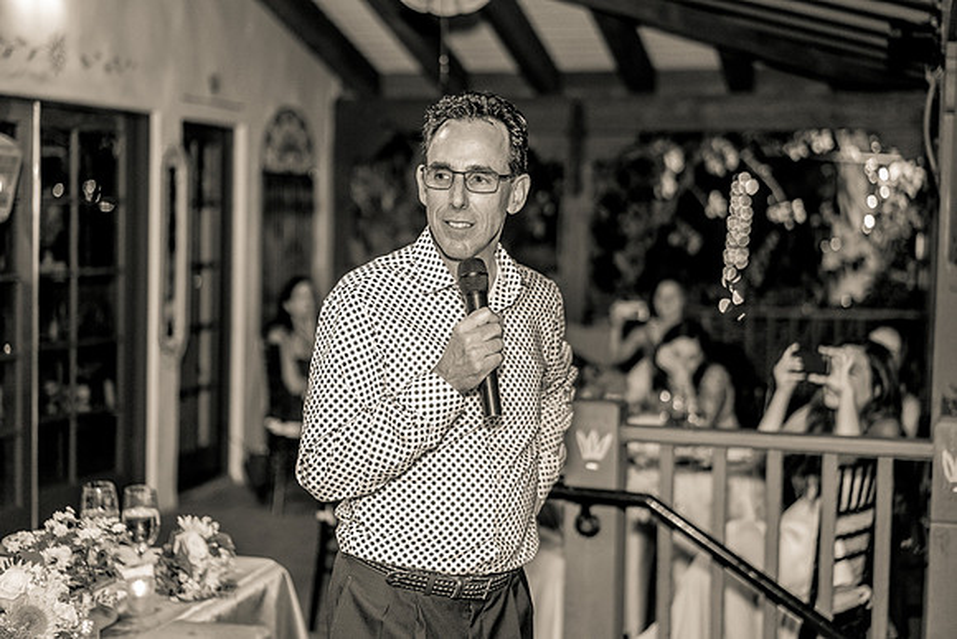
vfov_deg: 24.6
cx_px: 478
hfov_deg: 36.2
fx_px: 1462
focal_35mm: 55
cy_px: 320
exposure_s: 1/200
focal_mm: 55
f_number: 2
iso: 800
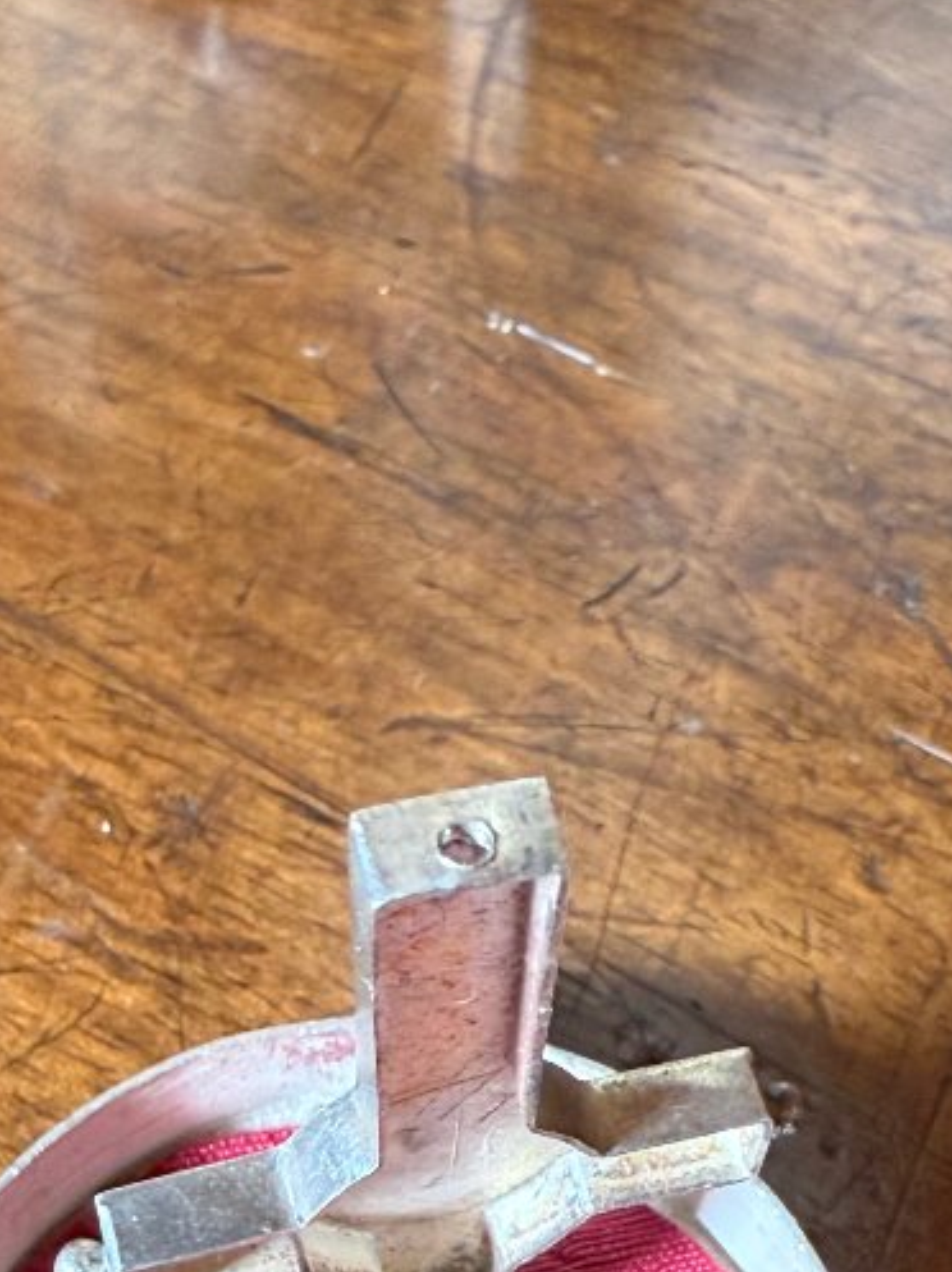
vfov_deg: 29.0
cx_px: 694
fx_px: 2130
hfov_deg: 25.0
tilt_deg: -59.5
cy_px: 1502
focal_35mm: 58
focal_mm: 2.22
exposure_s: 1/60
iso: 400
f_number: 2.2
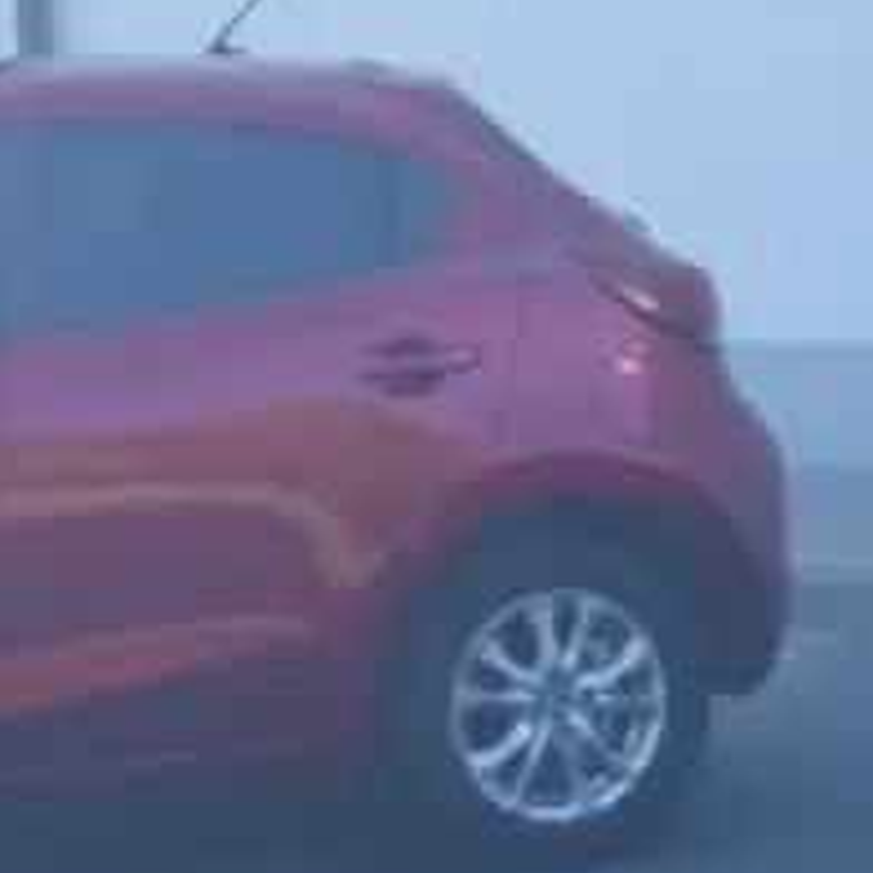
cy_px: 681
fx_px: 3567
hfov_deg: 13.7
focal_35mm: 125
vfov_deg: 13.9
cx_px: -18
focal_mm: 30
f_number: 8
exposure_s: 1/60
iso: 100
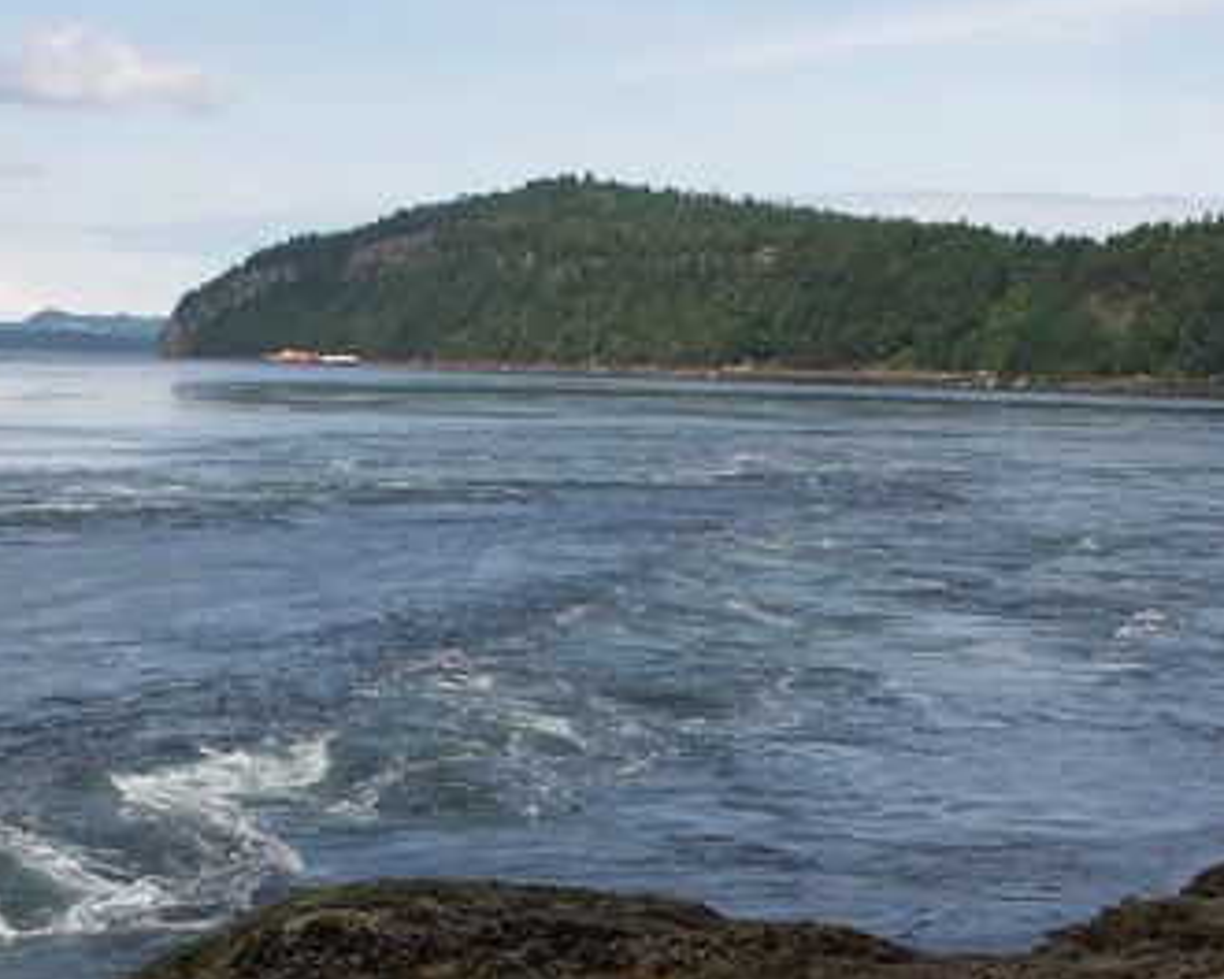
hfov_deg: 26.9
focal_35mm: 70
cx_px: 378
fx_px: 2536
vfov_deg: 21.8
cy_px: 638
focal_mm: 9.66
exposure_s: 1/1000
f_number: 4
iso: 100
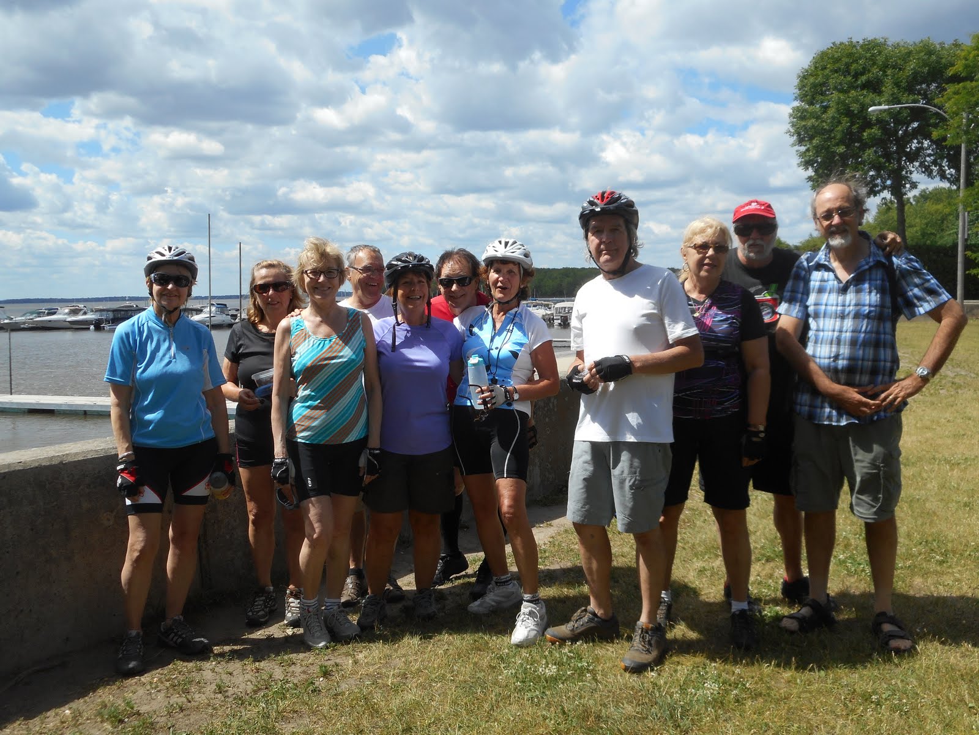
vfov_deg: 41.8
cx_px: 490
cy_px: 368
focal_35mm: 34
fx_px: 962
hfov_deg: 54.0
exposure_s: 1/640
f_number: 4.2
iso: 80
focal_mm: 6
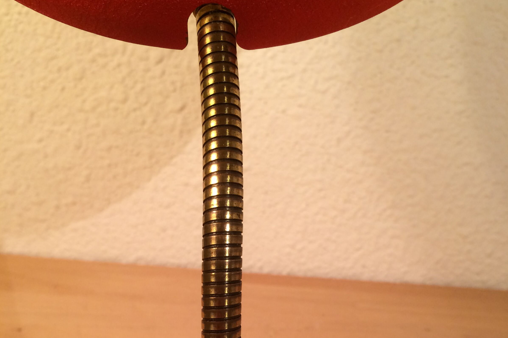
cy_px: 323
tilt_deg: -33.1
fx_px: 579
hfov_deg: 47.4
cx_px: 256
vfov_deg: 30.7
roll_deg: -0.9
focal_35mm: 41
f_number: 2.2
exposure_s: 1/33
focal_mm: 4.15
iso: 50
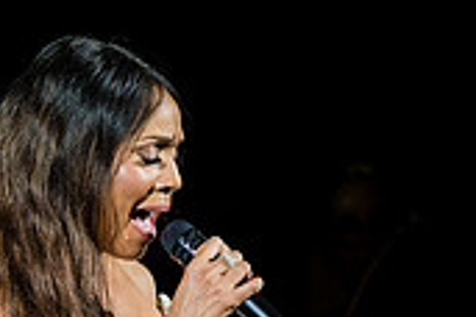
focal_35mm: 762
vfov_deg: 1.8
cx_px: 0
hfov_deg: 2.7
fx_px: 10075
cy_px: 325
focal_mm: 150
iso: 560
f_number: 3.5
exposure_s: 1/200
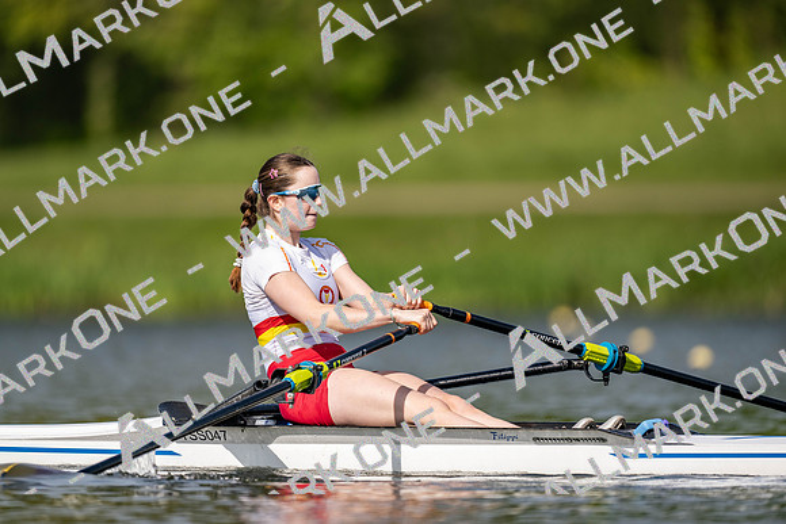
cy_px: 262
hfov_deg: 3.4
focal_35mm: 600
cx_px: 393
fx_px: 13102
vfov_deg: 2.3
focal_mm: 600
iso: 200
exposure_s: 1/2500
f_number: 4
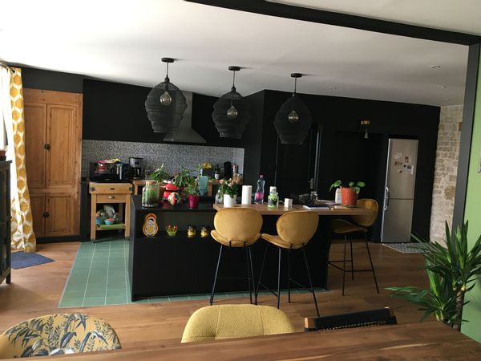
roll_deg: -3.0
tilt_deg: -4.2
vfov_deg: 48.2
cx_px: 240
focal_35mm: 29
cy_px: 180
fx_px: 403
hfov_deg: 61.7
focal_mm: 4.15
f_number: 2.2
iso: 80
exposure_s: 1/33
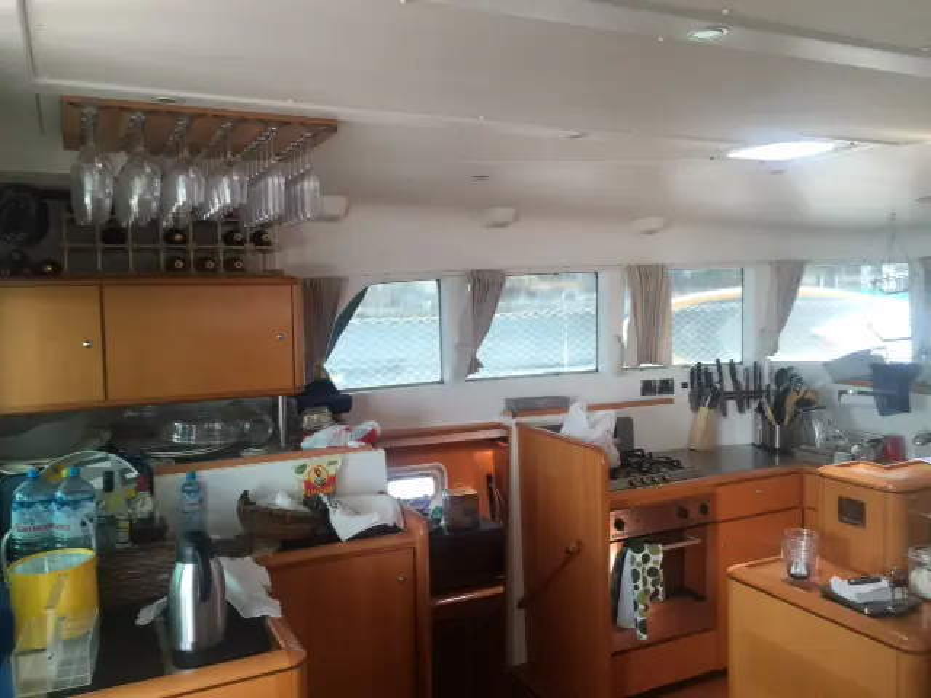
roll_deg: +0.4
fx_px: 780
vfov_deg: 48.2
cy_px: 349
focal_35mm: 29
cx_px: 466
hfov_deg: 61.7
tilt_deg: -4.9
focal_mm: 4.15
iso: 40
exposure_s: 1/40
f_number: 2.2
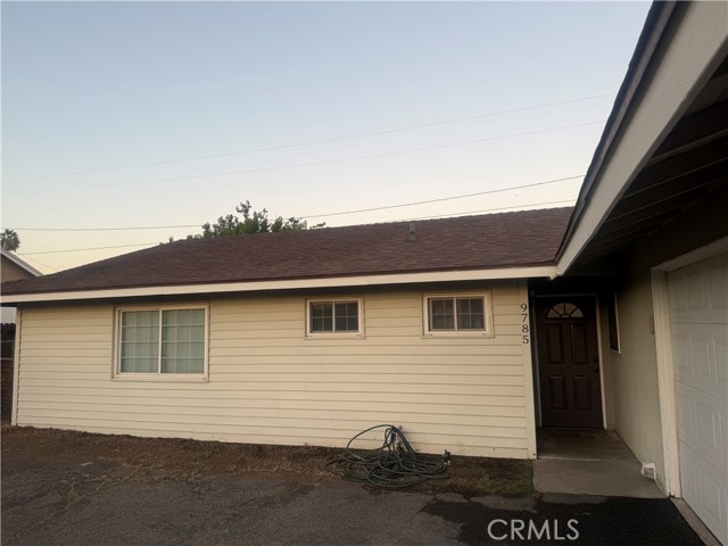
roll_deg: +1.2
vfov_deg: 56.8
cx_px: 364
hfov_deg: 71.6
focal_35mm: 24
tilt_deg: +5.4
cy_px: 273
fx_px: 505
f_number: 1.78
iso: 64
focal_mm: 6.76
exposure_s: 1/216
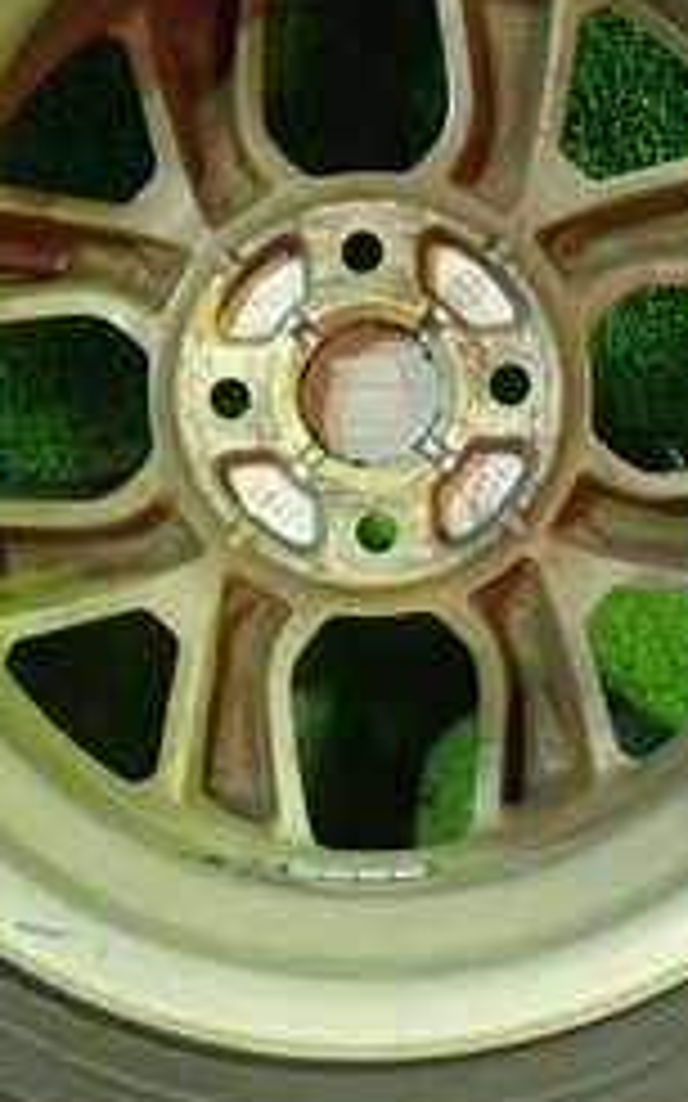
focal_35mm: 78
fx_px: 2341
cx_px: 378
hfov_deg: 16.7
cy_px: 382
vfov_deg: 26.4
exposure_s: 1/30
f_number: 2.3
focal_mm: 5.4
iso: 800
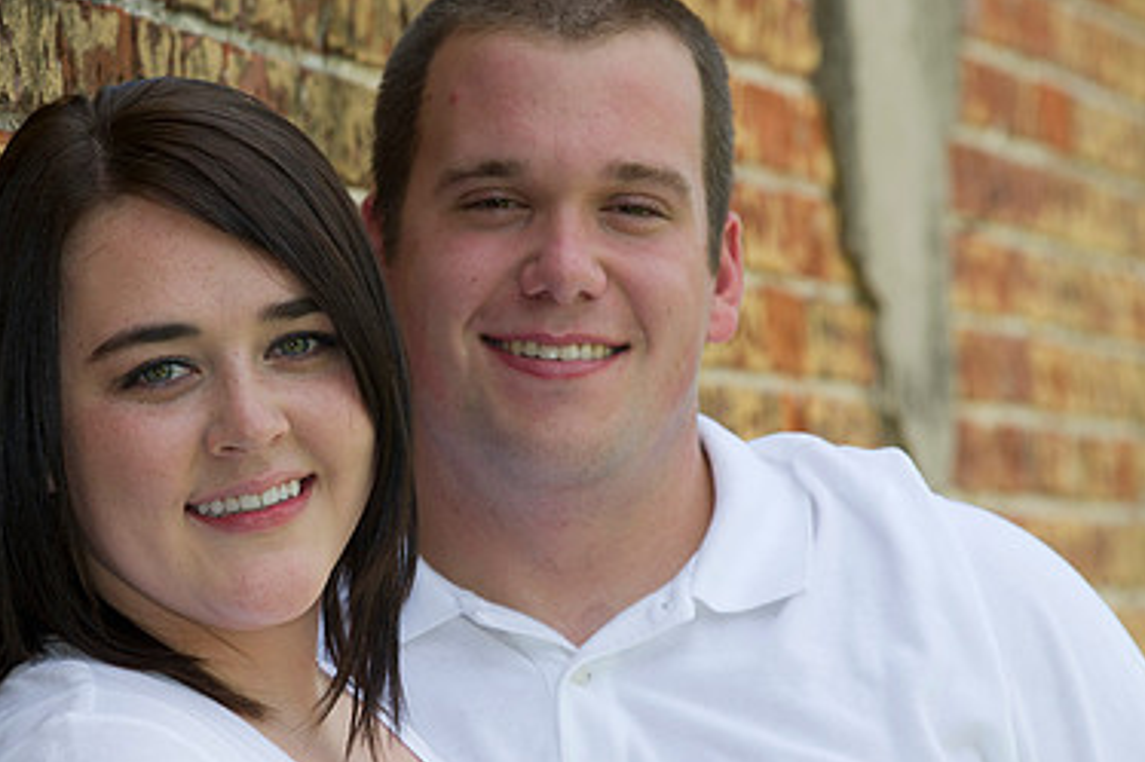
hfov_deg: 6.6
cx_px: 416
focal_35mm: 310
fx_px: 9855
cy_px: 480
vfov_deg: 4.4
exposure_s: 1/125
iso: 200
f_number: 7.1
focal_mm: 200
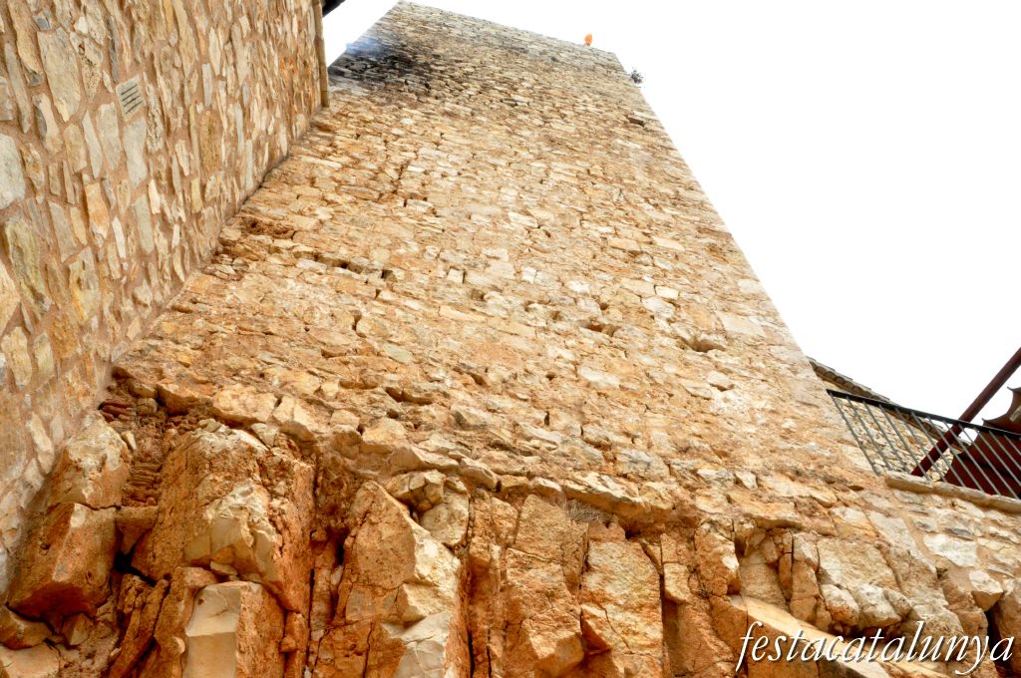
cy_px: 339
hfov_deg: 67.4
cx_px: 510
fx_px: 765
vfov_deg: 47.8
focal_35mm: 27
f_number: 22
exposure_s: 1/200
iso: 3200
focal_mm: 18
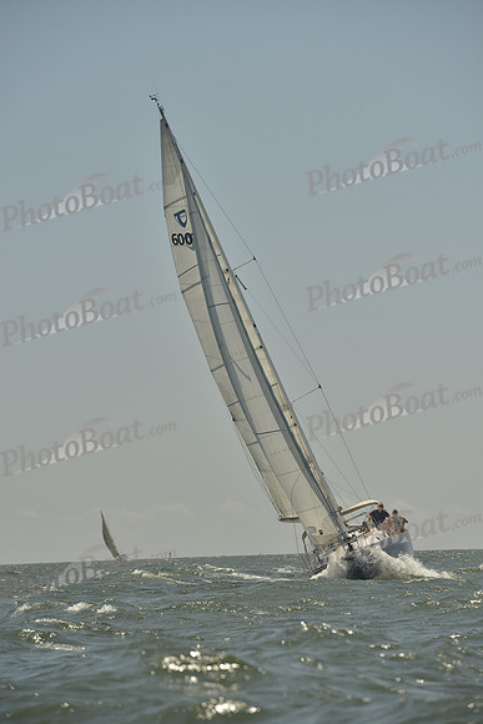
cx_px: 242
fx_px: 3519
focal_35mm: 175
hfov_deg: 7.9
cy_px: 362
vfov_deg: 11.7
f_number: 9
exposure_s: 1/1000
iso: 280
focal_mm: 175
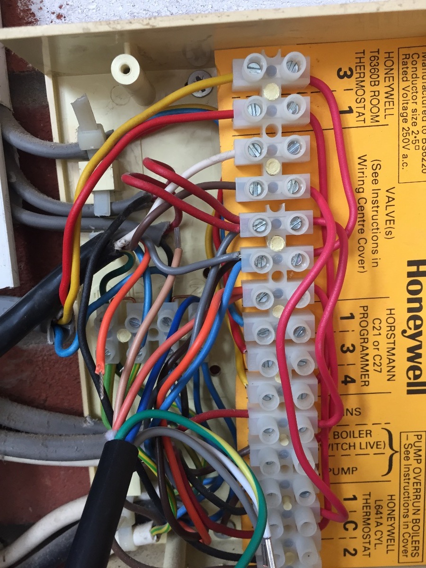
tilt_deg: -7.1
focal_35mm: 29
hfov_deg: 48.2
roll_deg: +4.4
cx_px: 213
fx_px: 476
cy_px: 284
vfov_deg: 61.7
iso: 100
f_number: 2.2
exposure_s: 1/33
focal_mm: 4.15
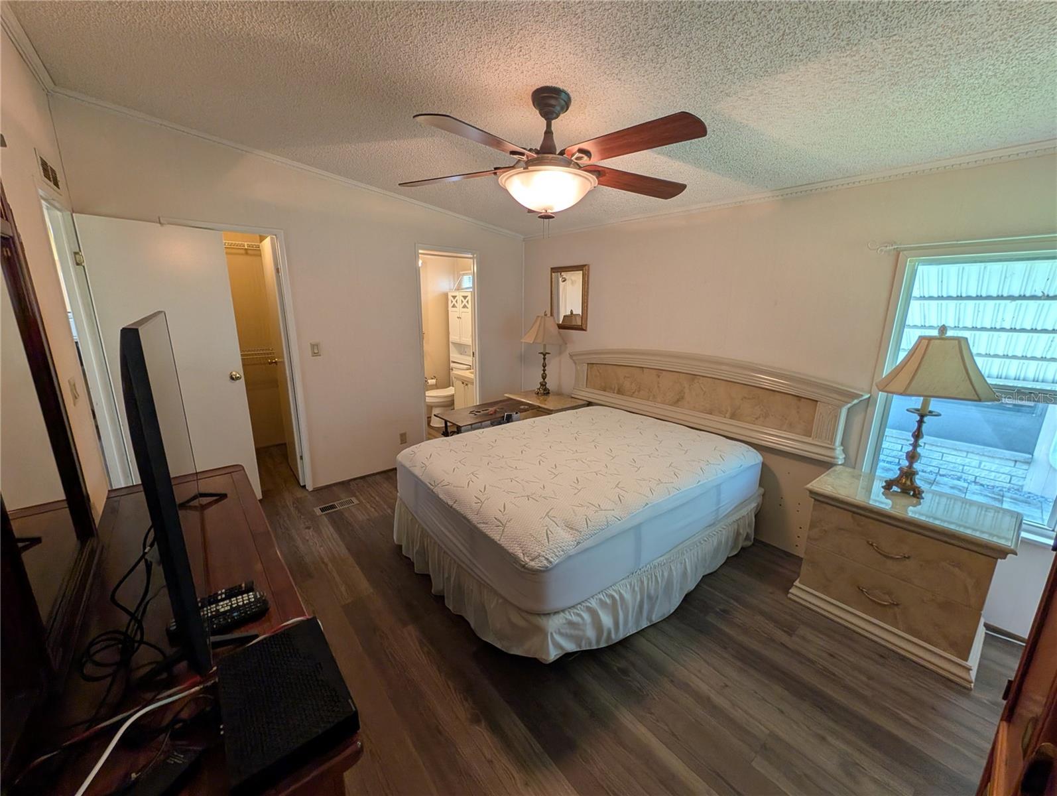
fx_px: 367
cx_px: 528
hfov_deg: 110.5
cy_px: 398
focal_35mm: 12
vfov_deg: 94.6
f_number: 1.7
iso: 83
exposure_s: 1/120
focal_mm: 2.02
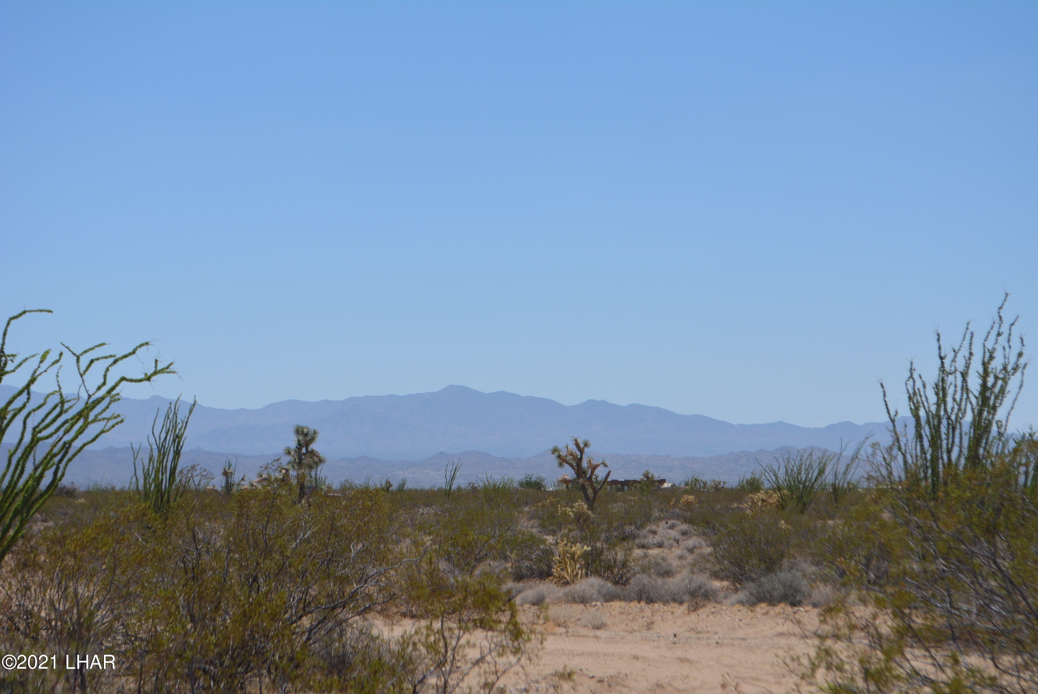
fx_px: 2381
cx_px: 519
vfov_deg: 16.6
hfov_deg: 24.6
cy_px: 347
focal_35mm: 82
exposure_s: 1/2000
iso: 400
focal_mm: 55
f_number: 8
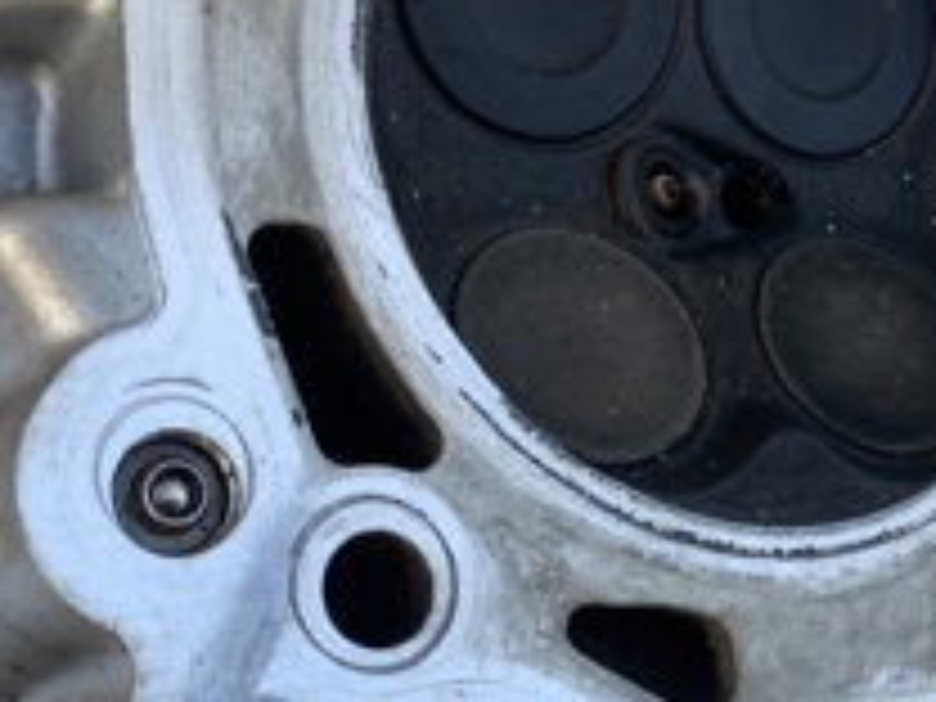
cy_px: 232
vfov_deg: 18.4
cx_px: 896
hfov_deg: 23.6
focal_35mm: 80
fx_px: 2163
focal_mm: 4.25
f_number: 1.8
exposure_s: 1/211
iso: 25
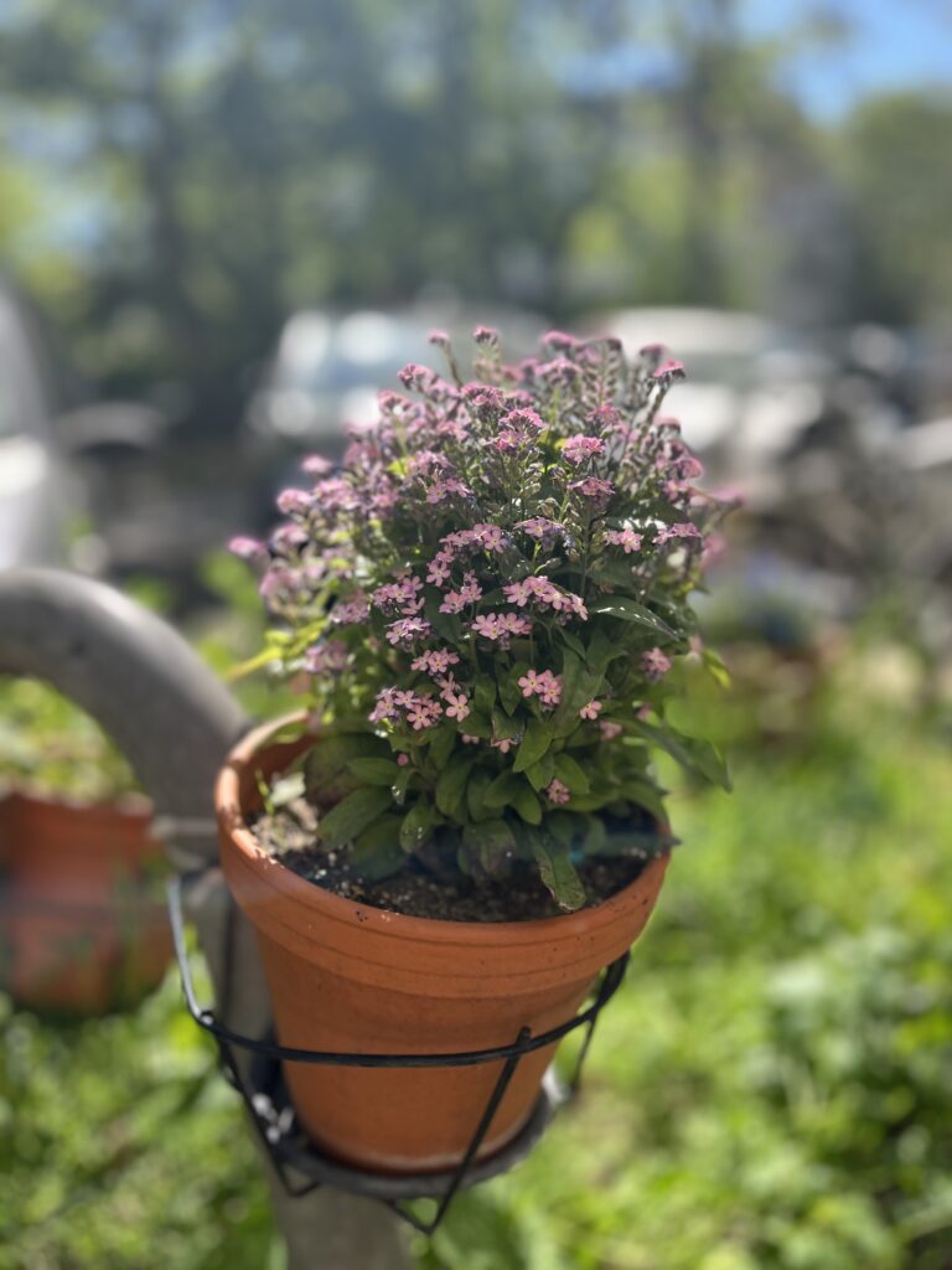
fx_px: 953
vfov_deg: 67.3
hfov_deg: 53.1
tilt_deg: -12.3
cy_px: 635
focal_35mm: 26
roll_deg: -0.5
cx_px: 476
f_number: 1.6
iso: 50
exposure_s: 1/858
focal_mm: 5.1
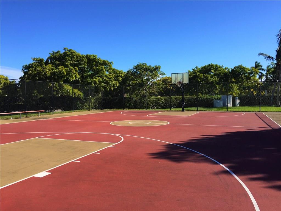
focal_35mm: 29
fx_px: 235
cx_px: 140
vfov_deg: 48.2
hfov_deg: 61.7
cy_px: 106
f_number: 2.2
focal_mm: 4.15
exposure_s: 1/1647
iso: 32
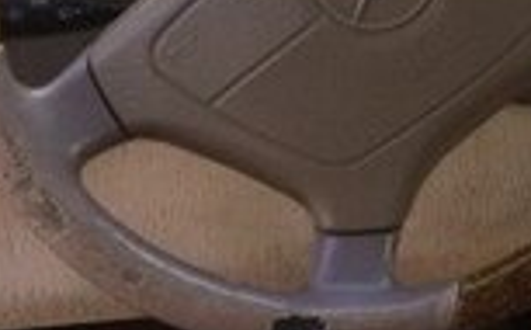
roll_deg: -5.4
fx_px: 1921
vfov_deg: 9.6
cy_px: -137
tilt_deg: -15.6
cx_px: 1065
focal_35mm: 133
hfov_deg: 13.5
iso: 32
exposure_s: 1/100
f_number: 2.2
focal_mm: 4.15
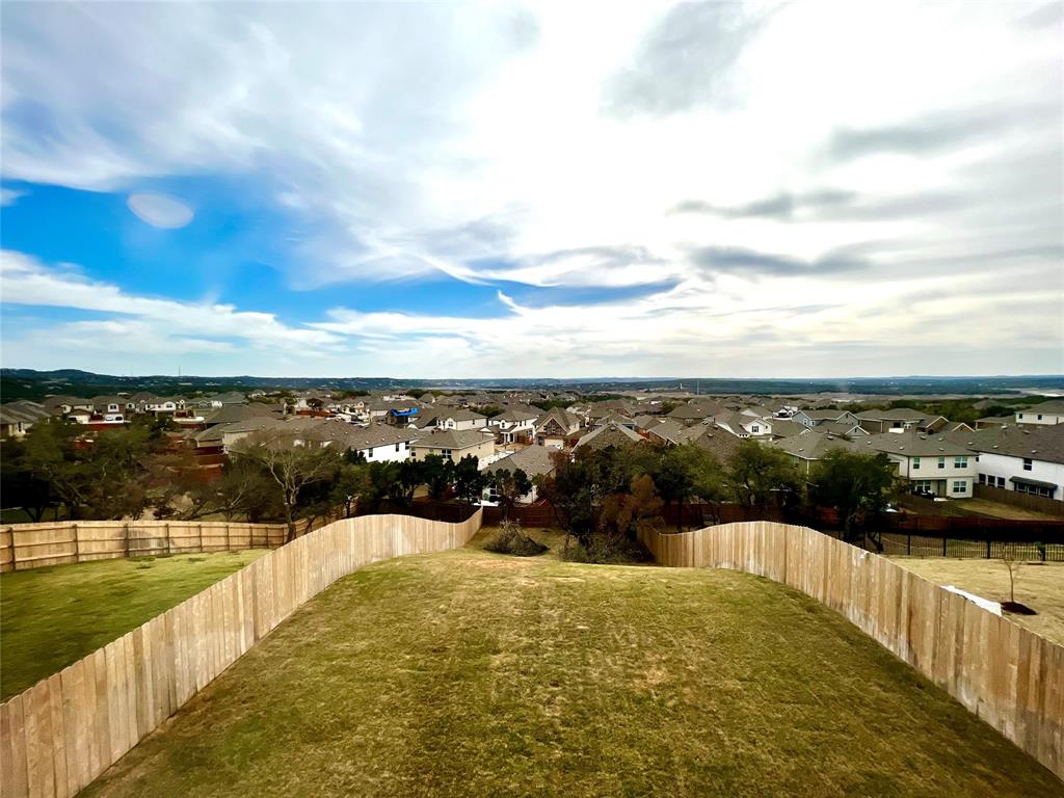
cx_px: 532
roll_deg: +0.4
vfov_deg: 89.9
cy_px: 399
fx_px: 400
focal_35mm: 13
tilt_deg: -2.9
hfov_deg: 106.2
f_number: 1.8
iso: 32
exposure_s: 1/1980
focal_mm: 1.57
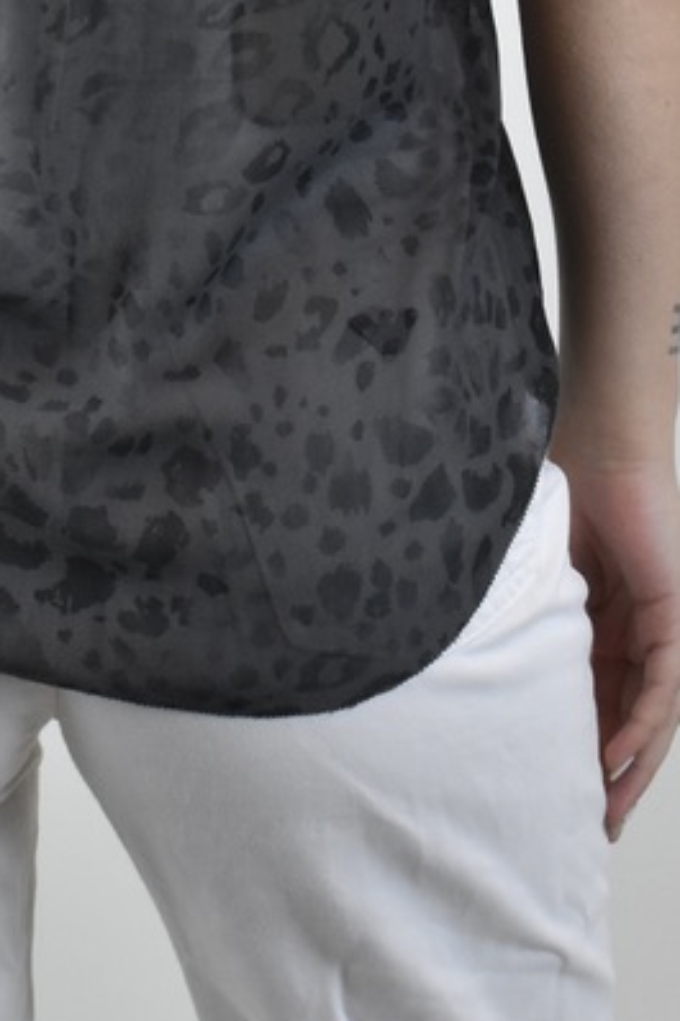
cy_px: -51
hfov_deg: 9.5
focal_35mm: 143
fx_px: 4065
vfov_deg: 14.1
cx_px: -31
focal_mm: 35
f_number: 16
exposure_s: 1/80
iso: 1600
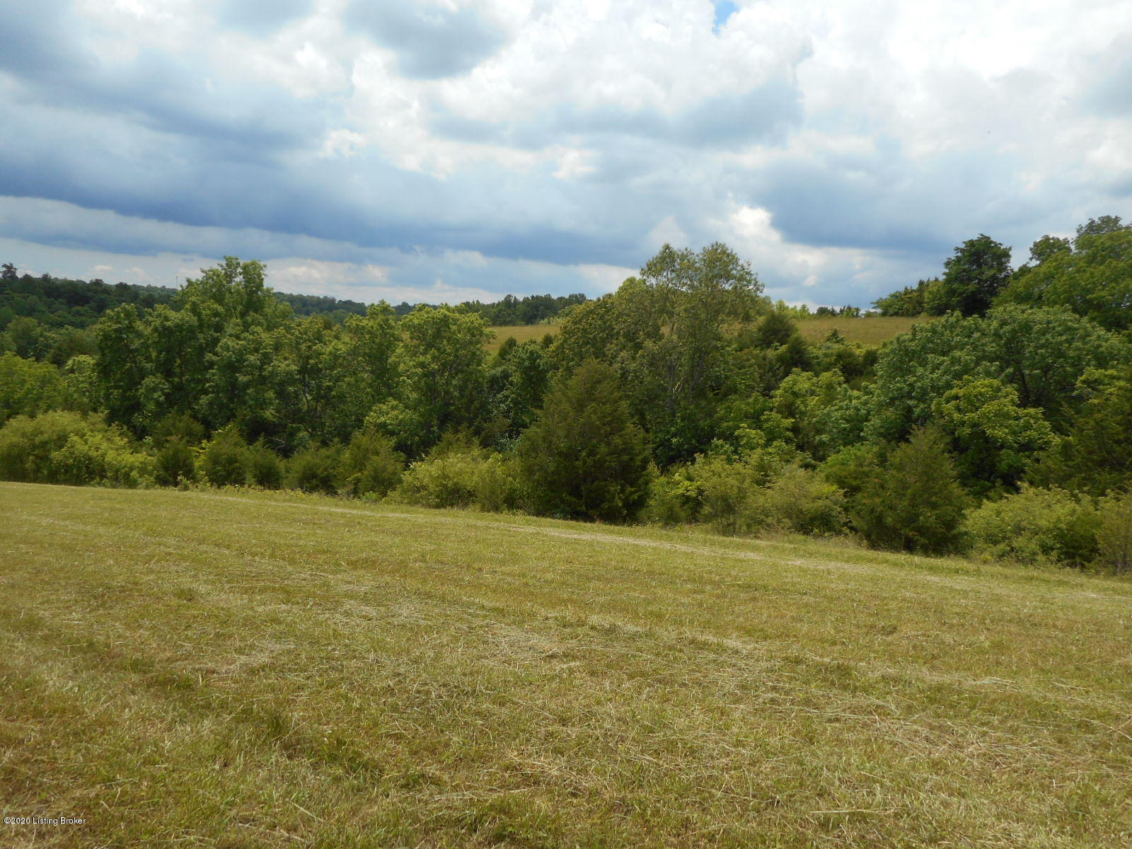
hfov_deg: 69.4
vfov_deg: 54.9
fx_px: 818
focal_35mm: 25
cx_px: 566
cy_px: 424
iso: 80
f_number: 3.7
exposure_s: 1/1000
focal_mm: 4.5
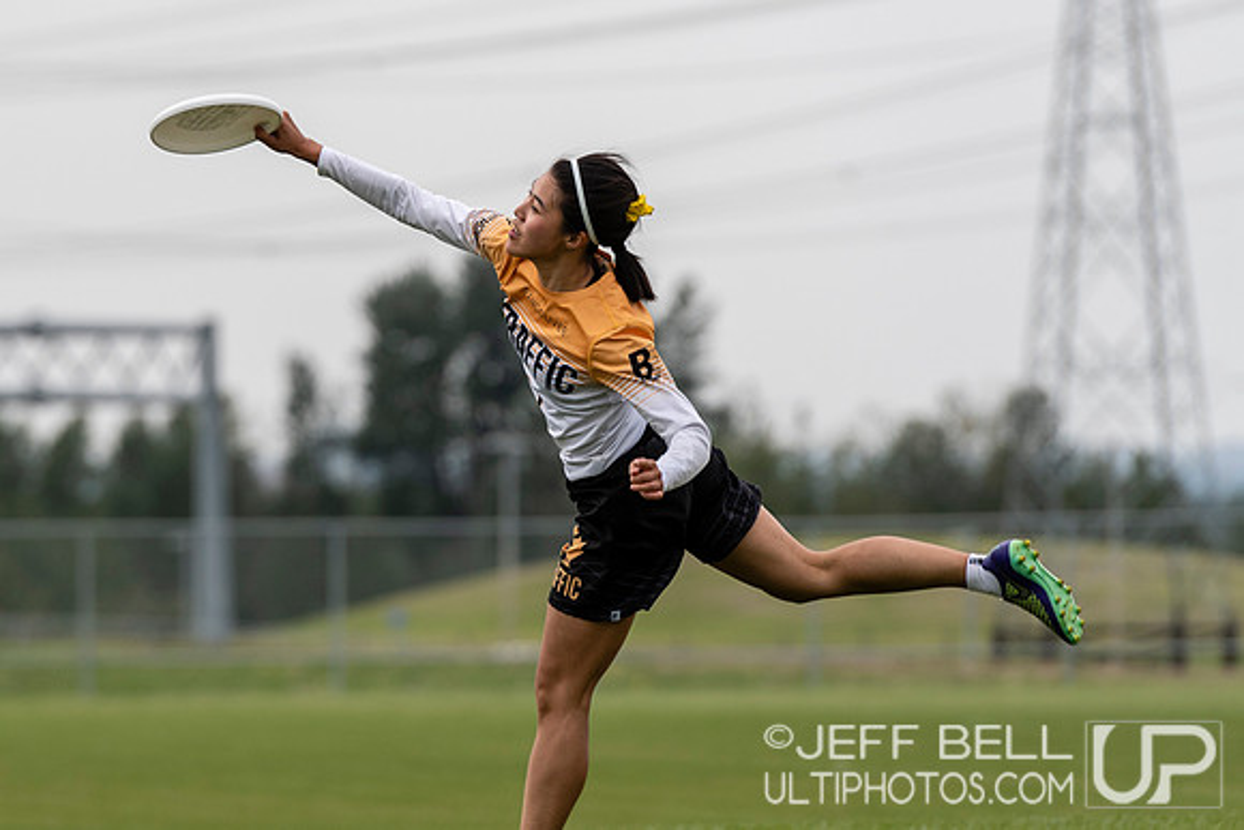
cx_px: 413
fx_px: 14379
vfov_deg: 3.3
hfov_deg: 5.0
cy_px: 279
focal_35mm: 416
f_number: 4
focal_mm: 200
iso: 200
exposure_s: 1/1600
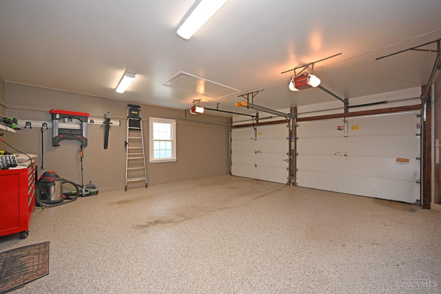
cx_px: 220
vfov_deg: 81.2
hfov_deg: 104.3
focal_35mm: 14
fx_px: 171
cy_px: 147
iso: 500
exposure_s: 1/60
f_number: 4
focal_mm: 14
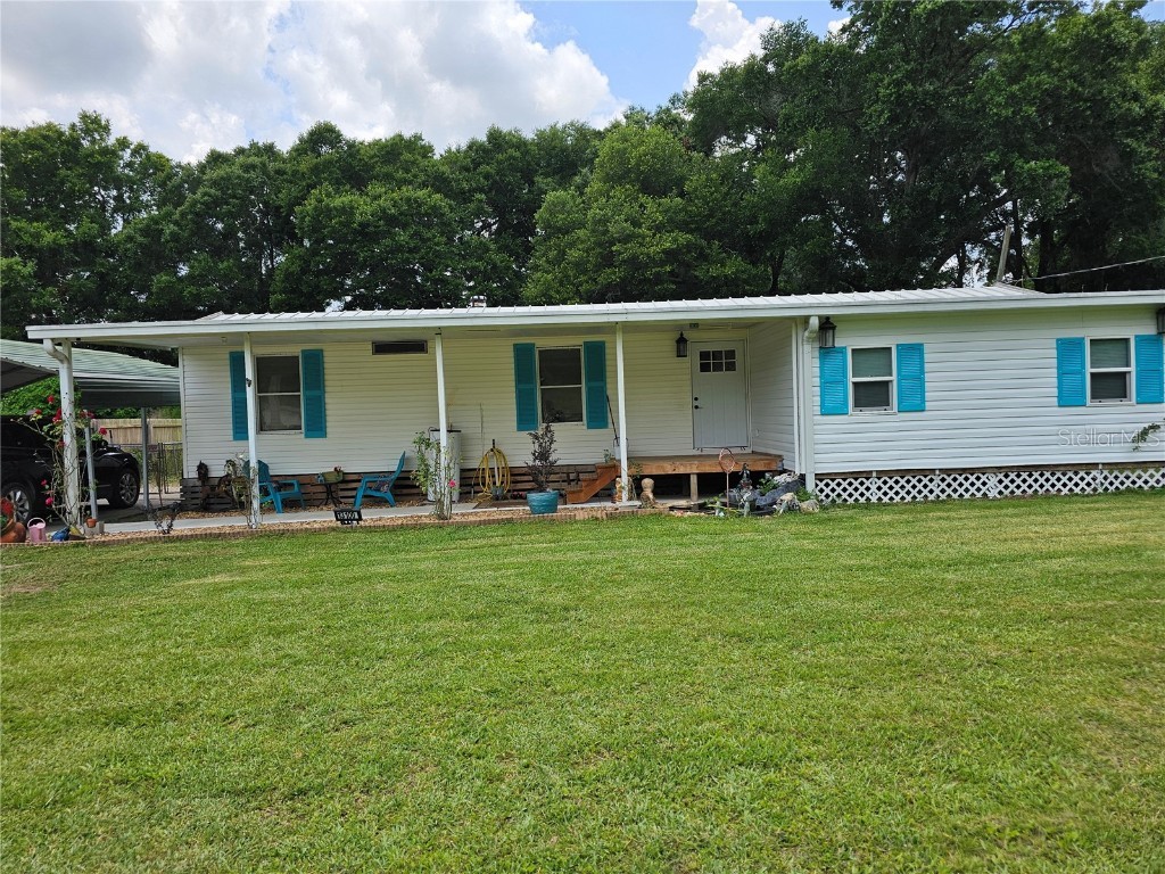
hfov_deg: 73.9
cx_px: 582
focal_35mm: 23
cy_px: 437
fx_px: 774
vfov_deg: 58.9
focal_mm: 6.3
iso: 20
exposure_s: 1/1142
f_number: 1.7
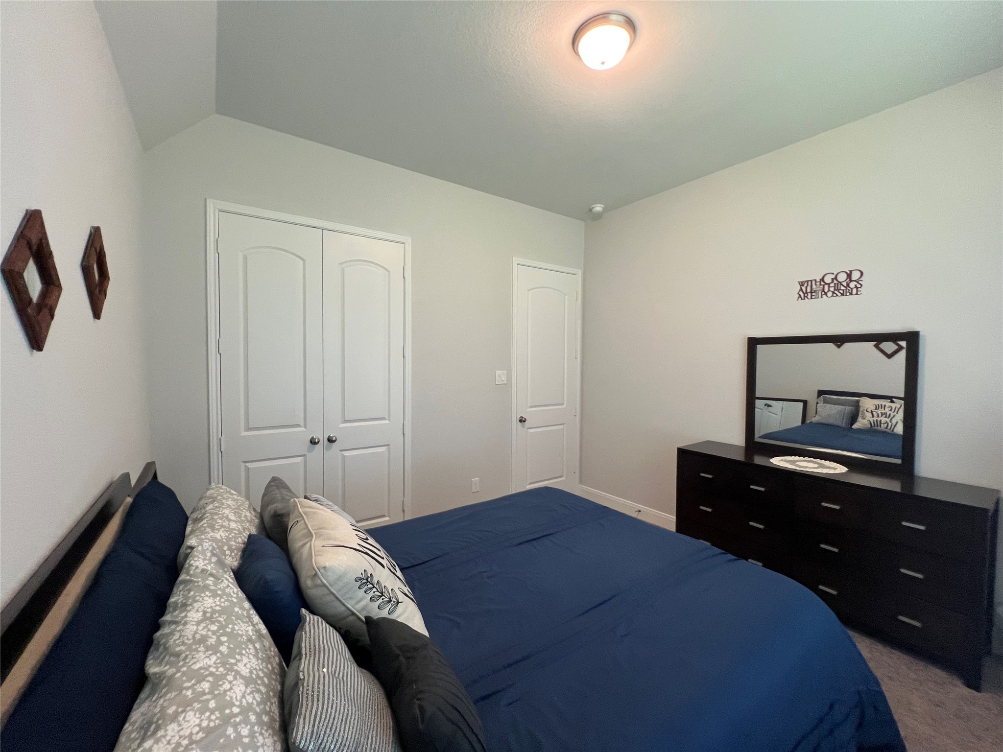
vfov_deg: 89.9
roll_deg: -0.9
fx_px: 377
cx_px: 502
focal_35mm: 13
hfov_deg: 106.2
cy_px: 376
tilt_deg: -3.1
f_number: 1.8
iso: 200
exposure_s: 1/60
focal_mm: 1.57
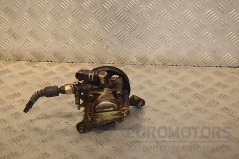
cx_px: 120
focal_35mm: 72
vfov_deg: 18.9
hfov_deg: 28.1
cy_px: 80
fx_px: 478
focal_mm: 48
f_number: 7.1
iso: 800
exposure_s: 1/200
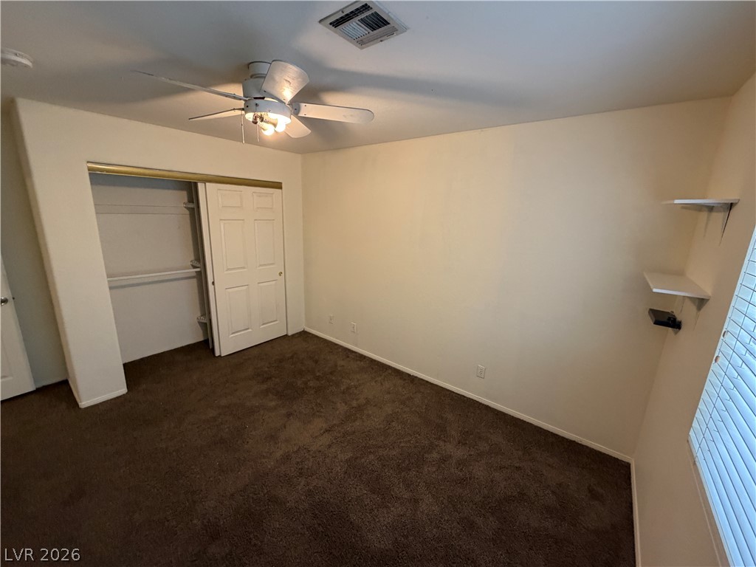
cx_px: 378
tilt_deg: -11.0
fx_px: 306
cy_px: 284
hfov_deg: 102.1
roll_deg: -2.9
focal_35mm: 14
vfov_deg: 85.7
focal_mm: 2.22
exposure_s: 1/60
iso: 400
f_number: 2.2
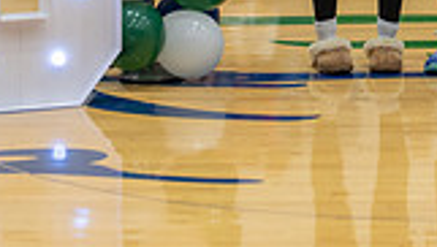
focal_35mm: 202
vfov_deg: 5.9
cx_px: 513
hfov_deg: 10.5
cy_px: -190
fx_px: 2343
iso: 320
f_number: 1.2
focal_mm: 50
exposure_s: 1/400
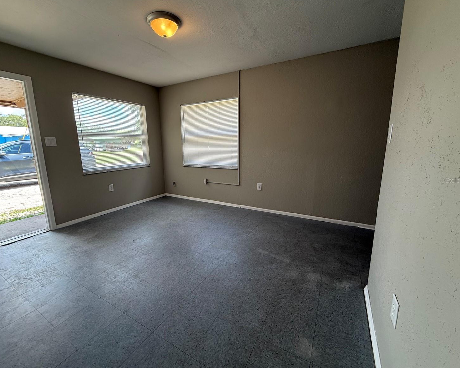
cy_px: 180
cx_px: 223
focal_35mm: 15
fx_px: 204
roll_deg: +0.9
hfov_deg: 96.8
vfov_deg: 84.0
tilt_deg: -9.8
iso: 64
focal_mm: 2.22
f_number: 2.2
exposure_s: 1/120
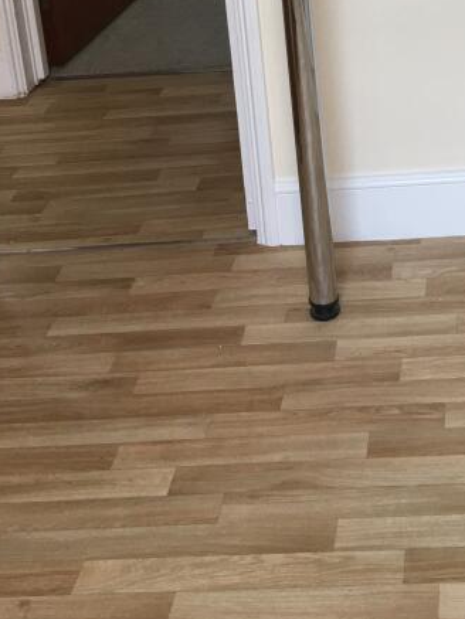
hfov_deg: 21.0
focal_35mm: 68
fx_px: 1217
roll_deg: +3.2
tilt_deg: -14.7
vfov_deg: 26.1
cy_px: -85
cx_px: 441
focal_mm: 4.15
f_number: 2.2
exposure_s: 1/33
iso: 25
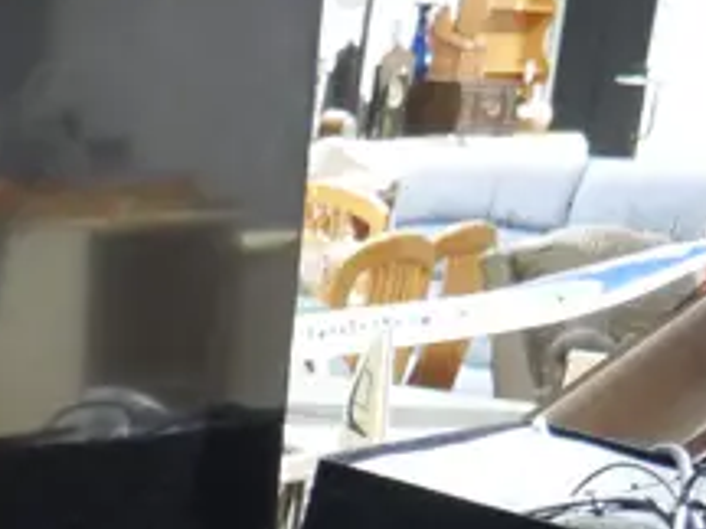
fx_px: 2713
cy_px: 740
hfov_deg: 12.8
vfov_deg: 10.8
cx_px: -742
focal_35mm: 133
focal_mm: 14
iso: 1600
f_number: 3.5
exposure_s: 1/60
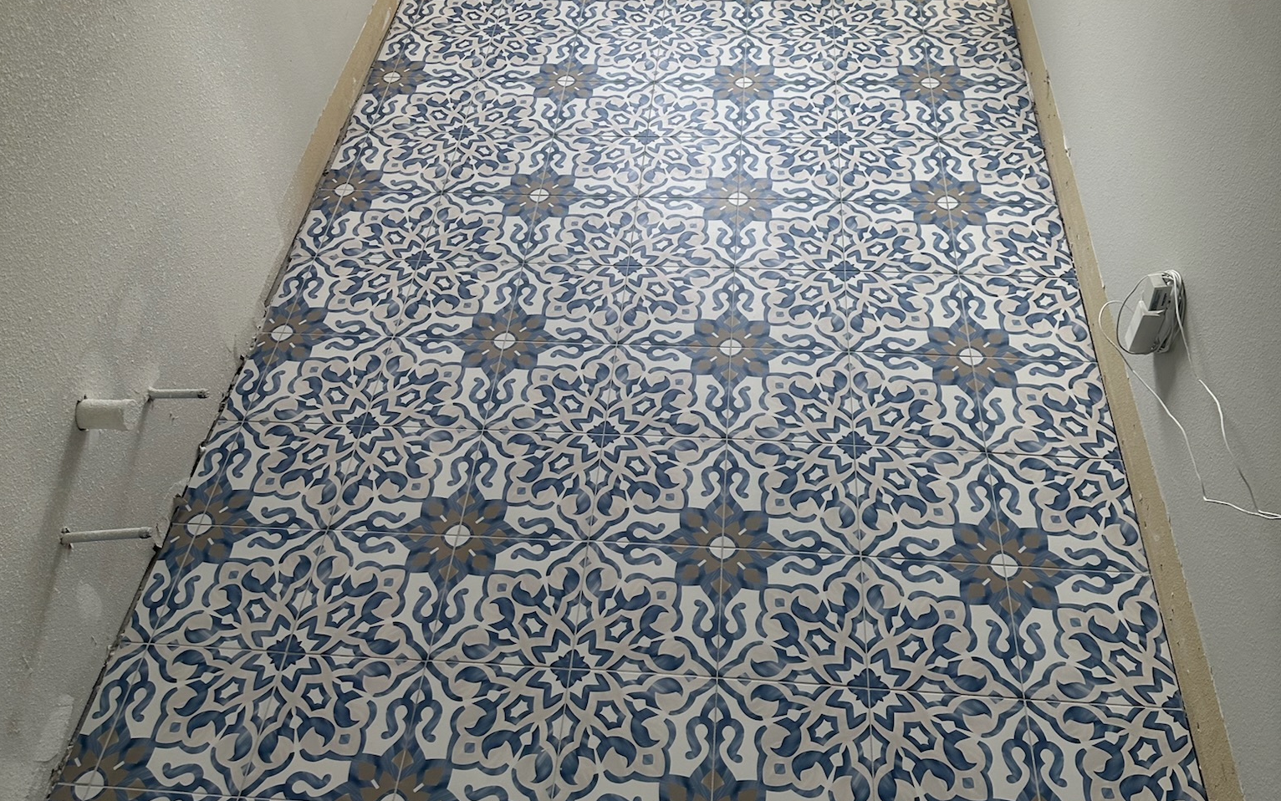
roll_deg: +3.2
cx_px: 640
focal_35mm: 34
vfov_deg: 36.8
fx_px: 1187
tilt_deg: -42.5
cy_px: 245
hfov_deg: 56.7
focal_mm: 6.86
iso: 64
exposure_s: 1/123
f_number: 1.78
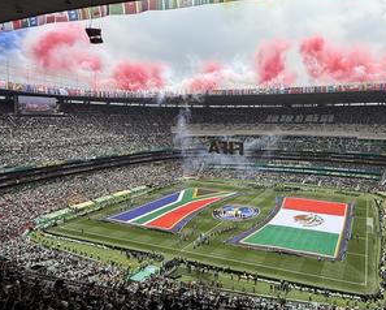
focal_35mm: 23
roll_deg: -1.3
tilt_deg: -2.8
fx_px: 263
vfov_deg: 60.6
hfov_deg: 68.0
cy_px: 130
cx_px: 289
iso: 50
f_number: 2.2
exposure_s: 1/2410
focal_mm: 2.22
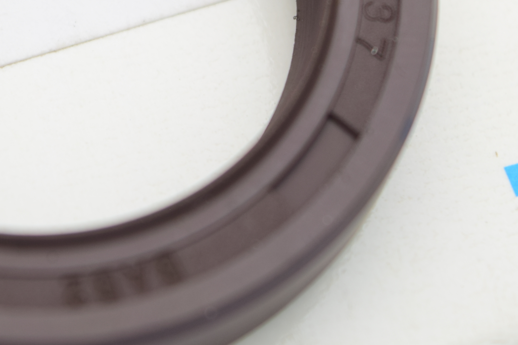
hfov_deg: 8.3
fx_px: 3575
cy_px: -37
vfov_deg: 5.5
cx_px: 71
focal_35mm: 249
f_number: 5.6
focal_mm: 55
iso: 100
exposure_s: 1/6
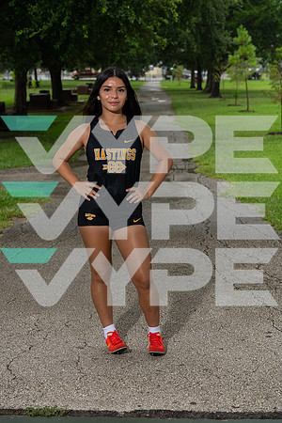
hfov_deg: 19.5
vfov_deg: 28.8
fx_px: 822
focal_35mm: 70
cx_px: 141
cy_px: 212
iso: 500
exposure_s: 1/250
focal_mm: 70
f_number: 6.3
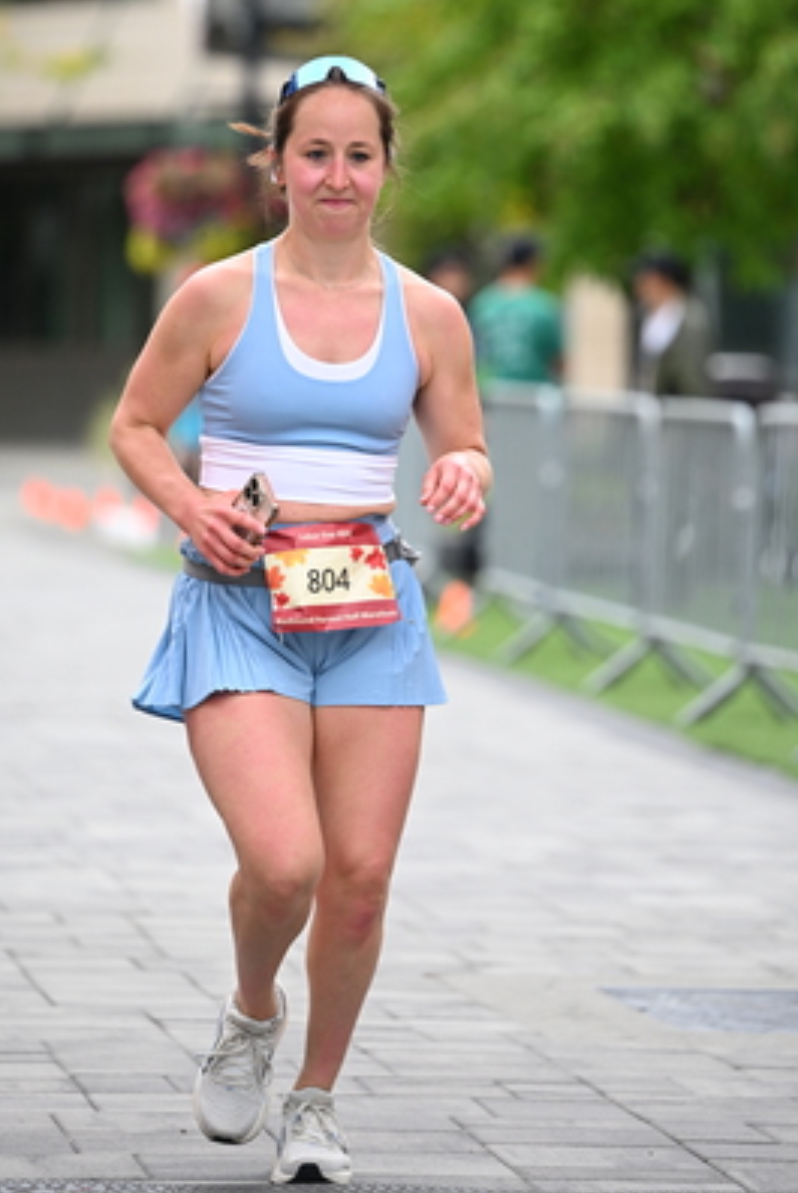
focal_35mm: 222
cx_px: 354
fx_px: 7362
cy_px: 374
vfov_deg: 9.3
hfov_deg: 6.2
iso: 640
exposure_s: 1/2000
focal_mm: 160
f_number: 2.8
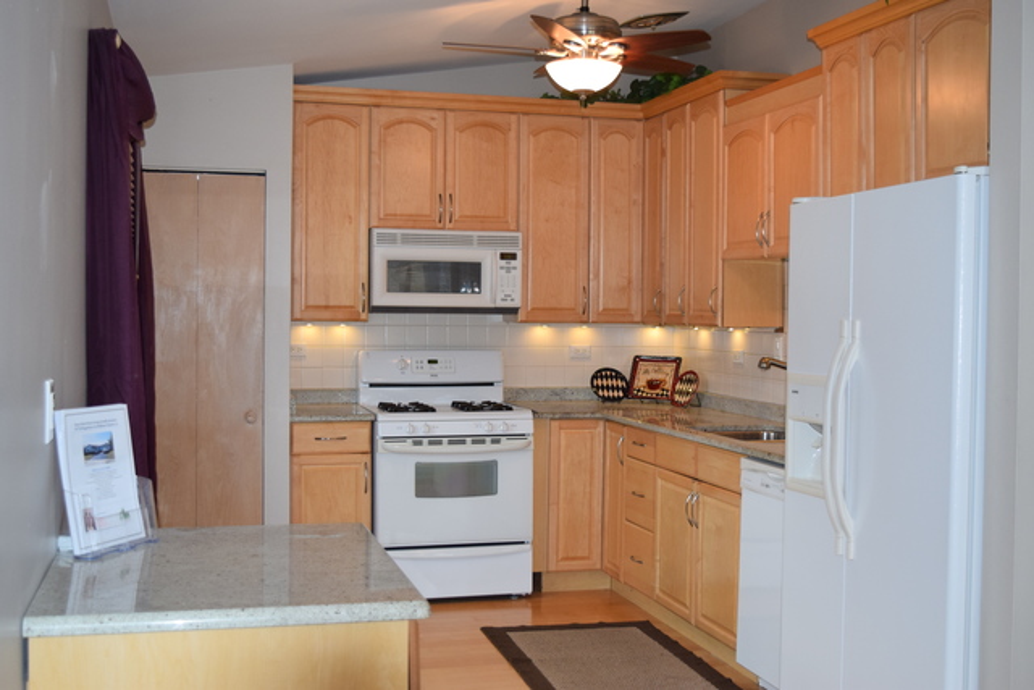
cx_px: 517
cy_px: 345
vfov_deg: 30.9
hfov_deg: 45.0
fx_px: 1250
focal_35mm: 44
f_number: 5
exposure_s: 1/100
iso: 800
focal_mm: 29
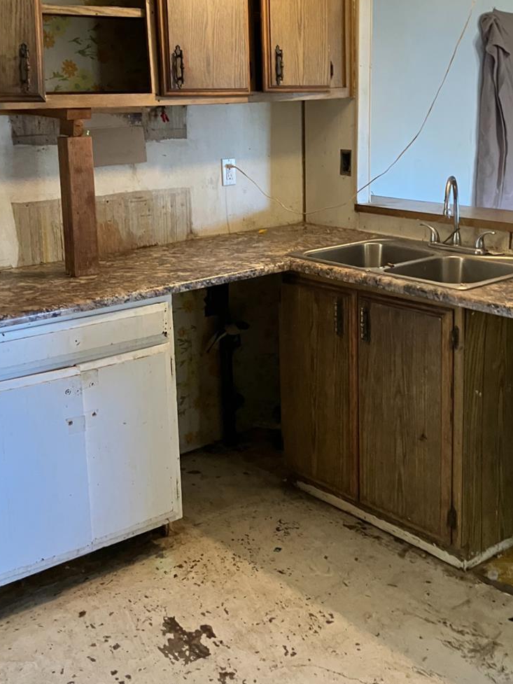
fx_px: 849
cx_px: 305
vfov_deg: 43.5
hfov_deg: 33.5
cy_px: 262
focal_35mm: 43
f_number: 1.8
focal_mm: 3.99
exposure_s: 1/60
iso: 250
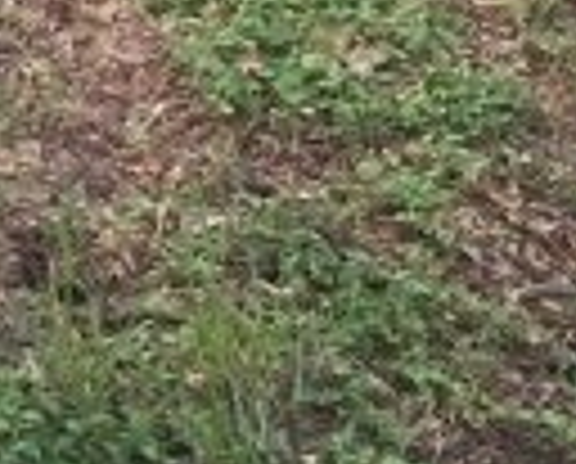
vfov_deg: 9.9
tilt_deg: -5.8
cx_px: -81
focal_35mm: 141
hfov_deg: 13.3
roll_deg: -4.8
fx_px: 2409
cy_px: -568
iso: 125
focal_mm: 4.15
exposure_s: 1/30
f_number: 2.2
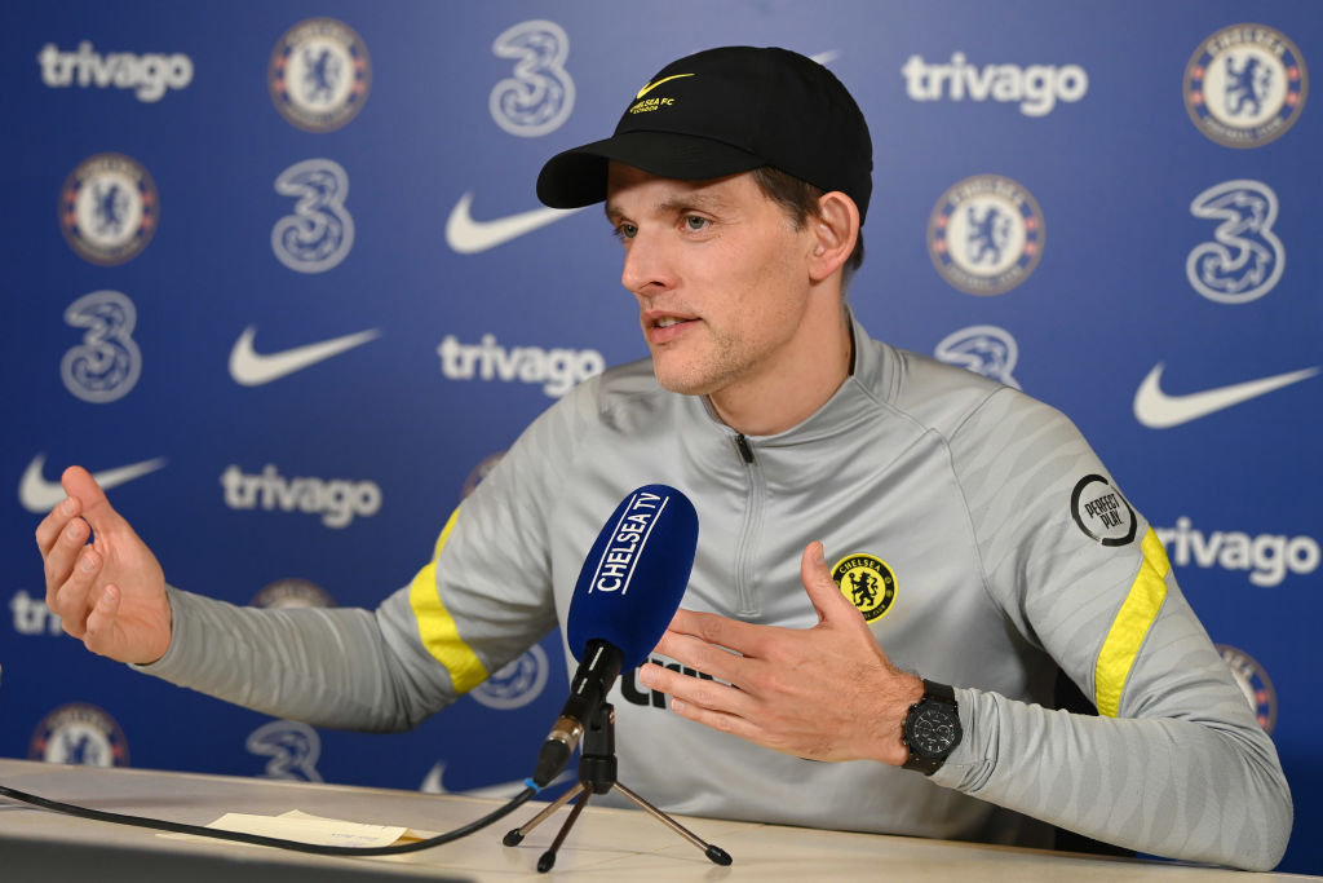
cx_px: 662
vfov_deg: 14.9
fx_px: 3381
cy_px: 442
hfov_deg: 22.1
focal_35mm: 92
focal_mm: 92
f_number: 4
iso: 2500
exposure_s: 1/400
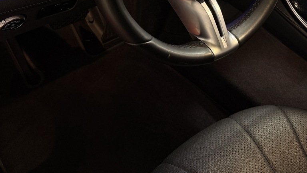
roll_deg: -4.8
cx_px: 173
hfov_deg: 42.0
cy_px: -13
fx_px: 399
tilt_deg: -35.1
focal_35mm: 49
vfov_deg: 23.1
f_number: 1.78
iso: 160
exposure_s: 1/50
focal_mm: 6.76
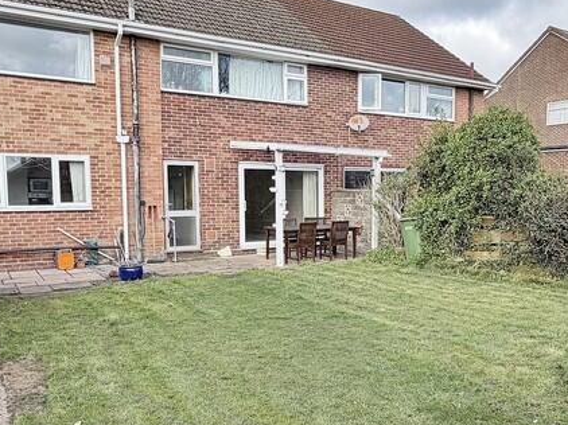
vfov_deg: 41.7
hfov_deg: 53.6
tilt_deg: -5.3
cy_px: 243
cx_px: 345
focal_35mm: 34
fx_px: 558
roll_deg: -0.5
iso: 40
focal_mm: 2.22
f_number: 2.2
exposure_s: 1/751
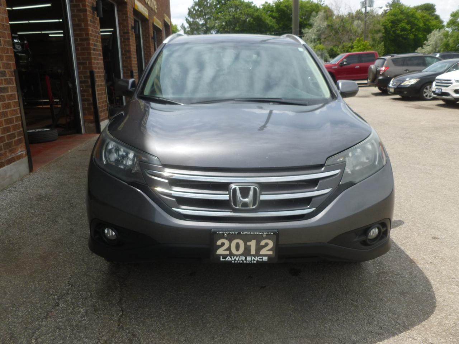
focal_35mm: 28
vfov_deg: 49.7
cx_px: 230
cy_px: 172
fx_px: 371
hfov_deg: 63.4
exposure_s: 1/800
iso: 100
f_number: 3.3
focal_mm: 5
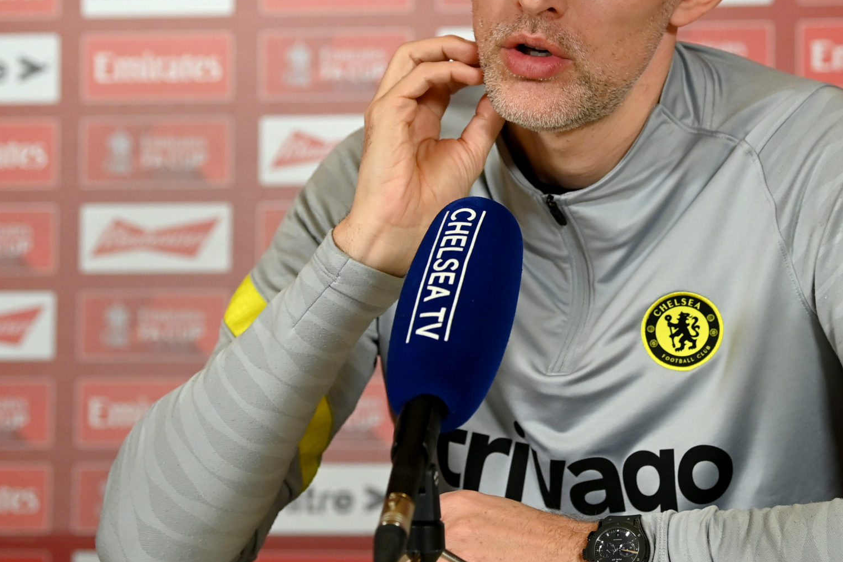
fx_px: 4356
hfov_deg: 11.0
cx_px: 568
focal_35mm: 186
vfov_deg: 7.4
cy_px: 177
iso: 2500
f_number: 4
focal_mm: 110
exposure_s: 1/400
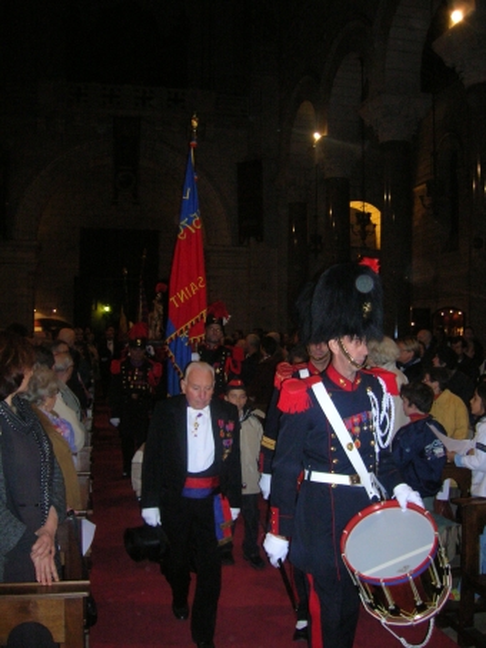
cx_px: 243
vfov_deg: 54.0
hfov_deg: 41.8
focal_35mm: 34
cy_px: 324
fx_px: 637
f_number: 2.9
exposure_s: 1/60.1
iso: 200
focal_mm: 5.7
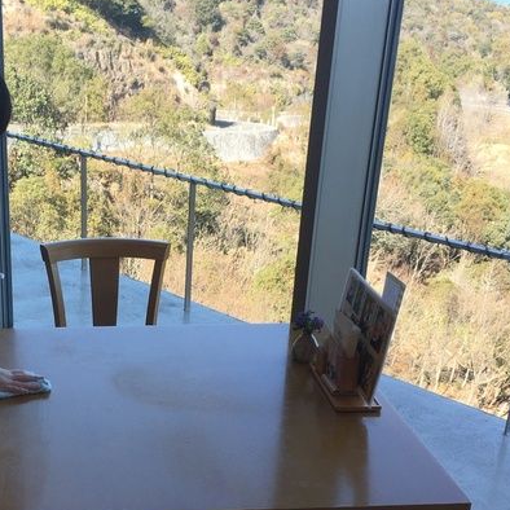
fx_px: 883
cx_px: 112
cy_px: 366
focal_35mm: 53
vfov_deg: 31.8
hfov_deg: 31.5
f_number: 2.2
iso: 25
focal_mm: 4.15
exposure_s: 1/281
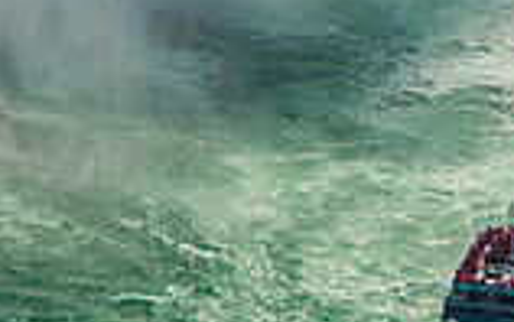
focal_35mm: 337
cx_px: 361
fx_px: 4724
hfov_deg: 6.2
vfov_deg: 3.9
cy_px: -11
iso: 100
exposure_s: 1/1250
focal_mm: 60
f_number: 5.6
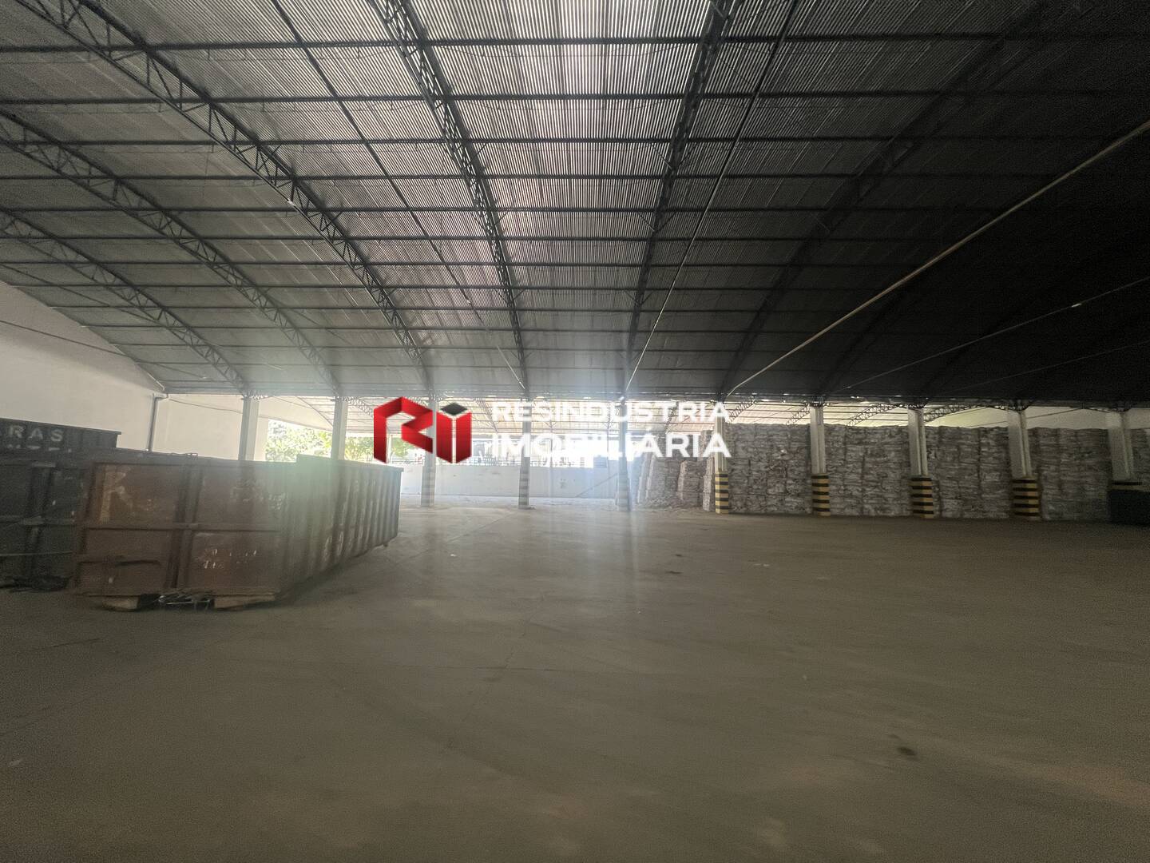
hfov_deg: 106.2
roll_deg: -1.5
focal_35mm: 13
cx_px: 575
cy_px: 432
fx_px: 432
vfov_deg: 89.9
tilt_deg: +6.7
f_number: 1.8
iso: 200
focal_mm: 1.57
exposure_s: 1/99
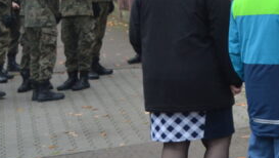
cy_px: -86
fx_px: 1266
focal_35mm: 171
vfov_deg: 7.0
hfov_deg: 11.9
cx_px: 441
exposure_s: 1/100
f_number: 5
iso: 400
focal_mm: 29
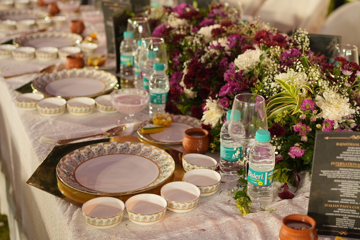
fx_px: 560
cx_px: 222
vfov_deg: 24.2
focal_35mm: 56
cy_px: 99
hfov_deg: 35.5
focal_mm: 35
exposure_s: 1/125
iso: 640
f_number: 2.2
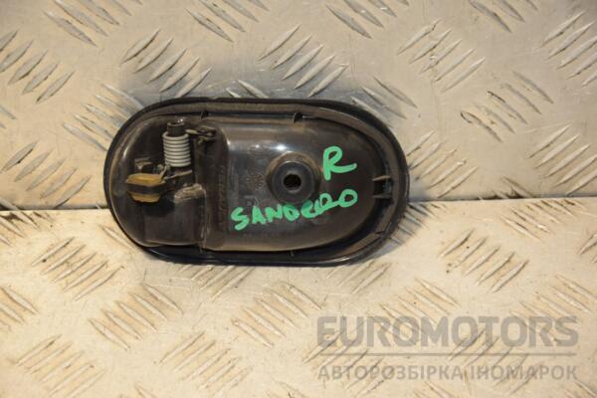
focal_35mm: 112
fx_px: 1865
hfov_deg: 18.2
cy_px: 199
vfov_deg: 12.2
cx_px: 298
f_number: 5.3
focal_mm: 75
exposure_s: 1/160
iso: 800
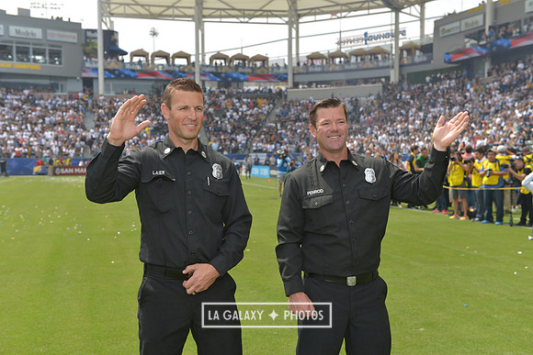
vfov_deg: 29.9
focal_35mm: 45
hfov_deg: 43.6
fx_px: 666
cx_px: 266
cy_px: 178
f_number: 5
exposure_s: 1/800
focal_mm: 45
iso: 200
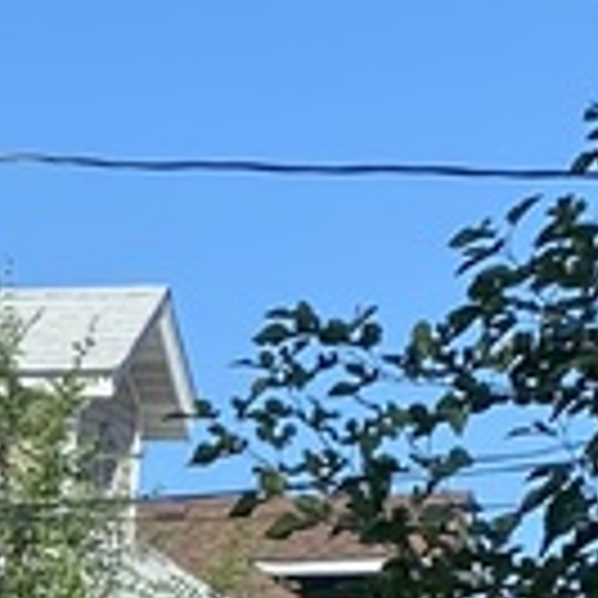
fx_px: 3635
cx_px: -643
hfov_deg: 8.8
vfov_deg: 8.5
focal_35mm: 186
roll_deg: -1.2
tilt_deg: -6.7
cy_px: 1493
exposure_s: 1/1565
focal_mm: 4.25
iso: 32
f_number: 1.8
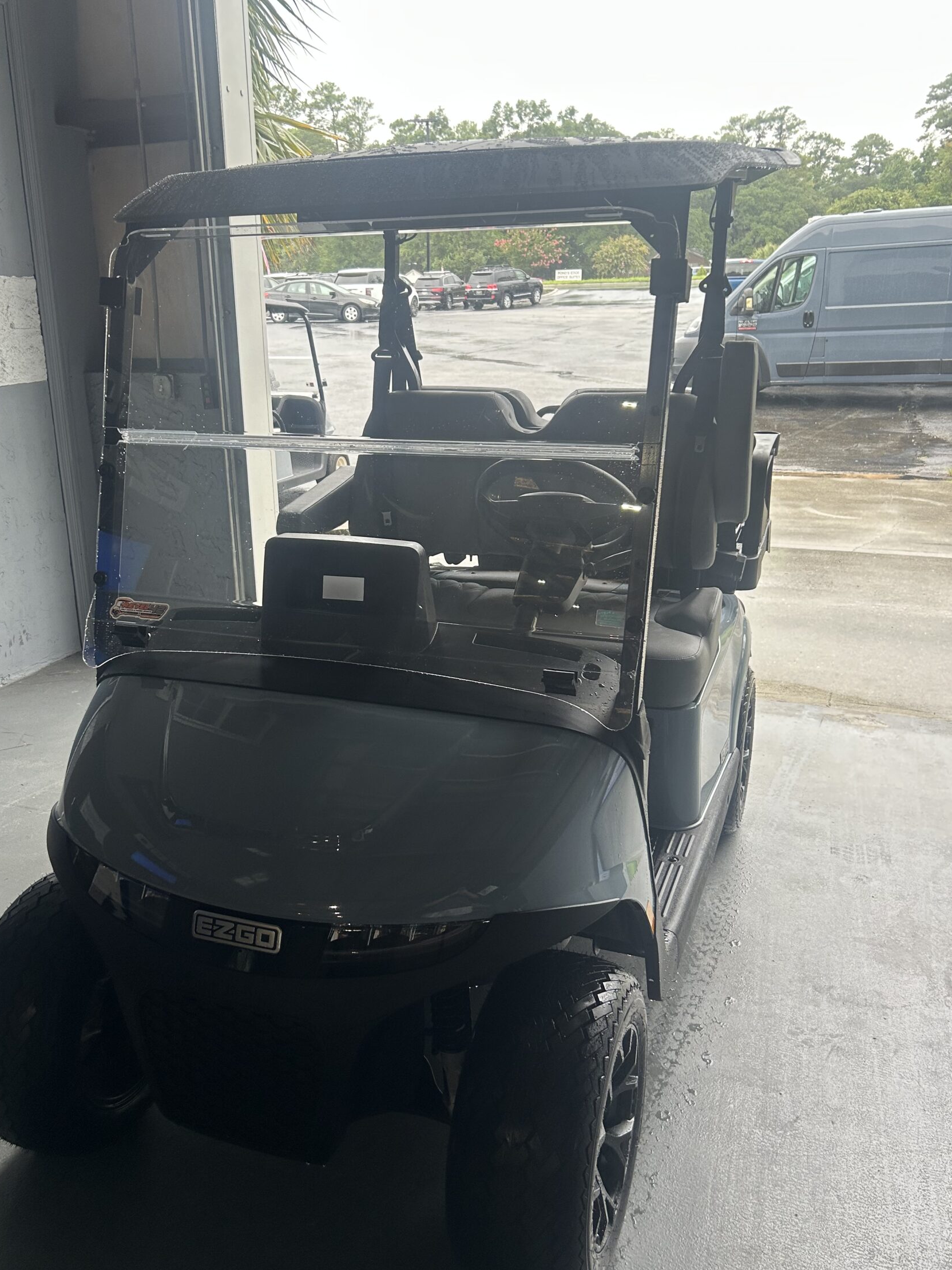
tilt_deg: -18.6
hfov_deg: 46.7
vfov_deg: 59.9
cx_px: 423
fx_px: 1100
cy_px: 659
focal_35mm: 30
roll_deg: +2.1
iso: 80
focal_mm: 5.7
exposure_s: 1/121
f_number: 1.5
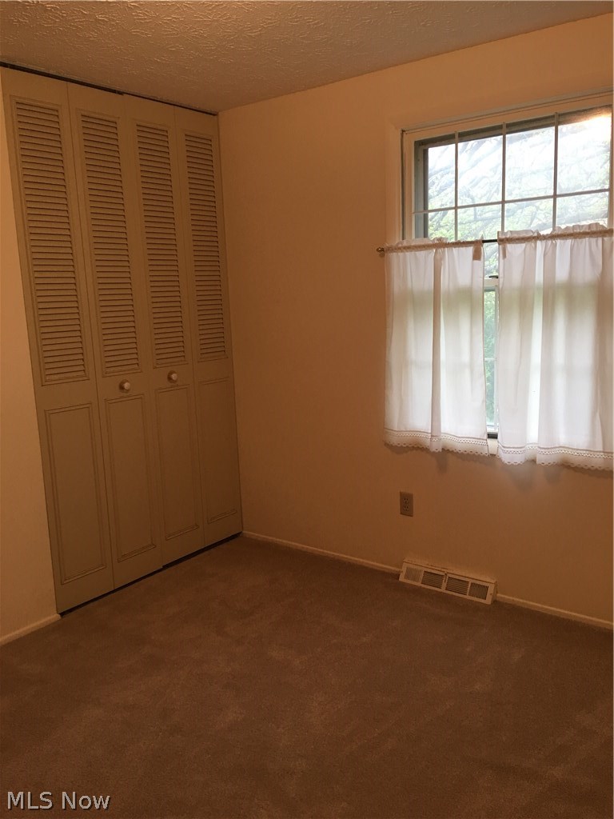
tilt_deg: -10.1
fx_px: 686
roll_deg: +2.0
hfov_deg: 48.2
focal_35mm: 29
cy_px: 410
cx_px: 307
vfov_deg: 61.7
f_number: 2.2
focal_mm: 4.15
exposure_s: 1/30
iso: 32
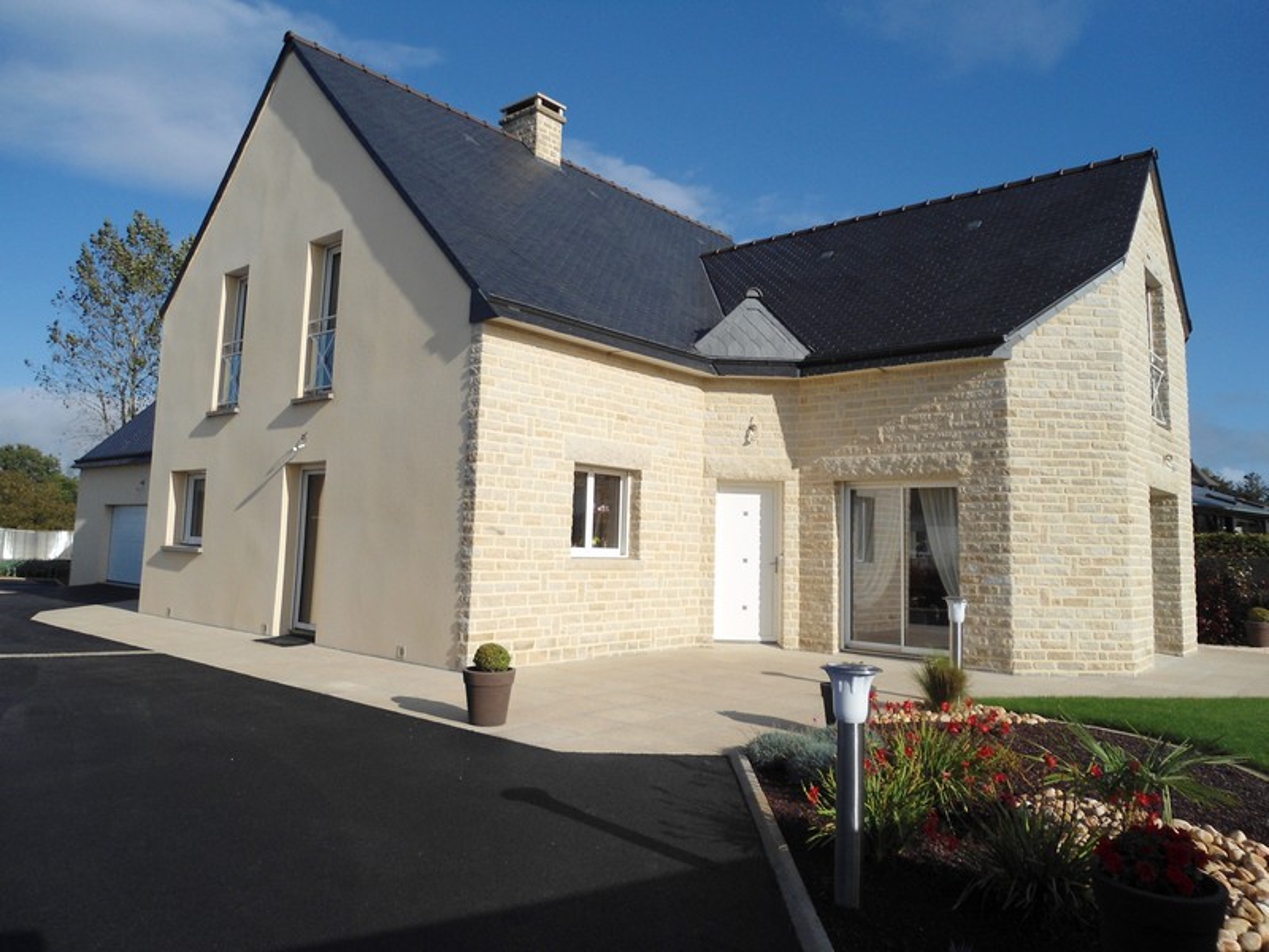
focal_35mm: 26
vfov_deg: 53.1
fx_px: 953
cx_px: 634
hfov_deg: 67.3
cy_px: 476
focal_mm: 4.7
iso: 80
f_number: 8
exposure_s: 1/250
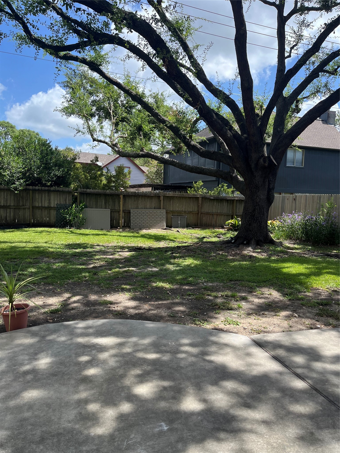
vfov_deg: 67.3
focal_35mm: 26
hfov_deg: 53.1
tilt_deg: -5.7
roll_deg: -0.5
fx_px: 340
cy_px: 226
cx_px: 170
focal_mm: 5.1
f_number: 1.6
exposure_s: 1/1477
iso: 50
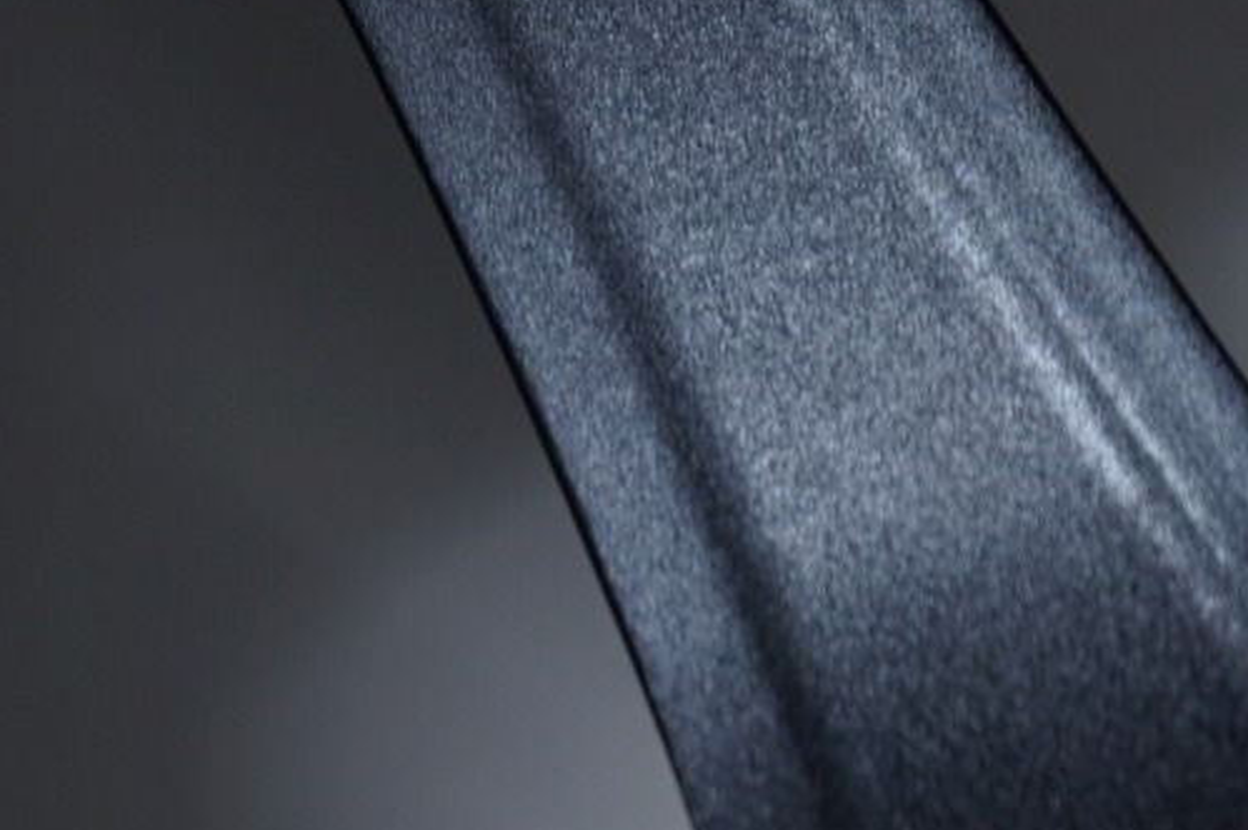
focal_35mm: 177
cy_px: -716
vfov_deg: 7.5
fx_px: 6132
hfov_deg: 11.4
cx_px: 1573
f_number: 7.1
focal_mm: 46
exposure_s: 1/100
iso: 250
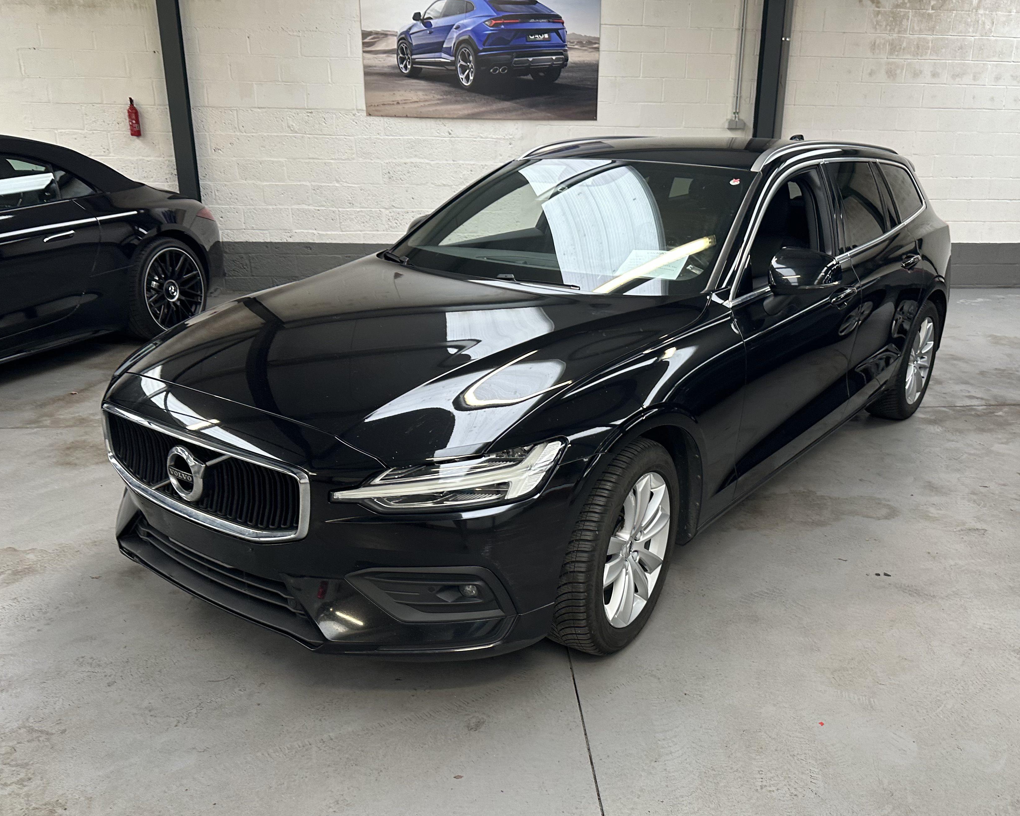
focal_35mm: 29
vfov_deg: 49.8
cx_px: 565
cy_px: 462
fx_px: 876
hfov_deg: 60.3
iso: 160
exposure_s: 1/100
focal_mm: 6.86
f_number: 1.78
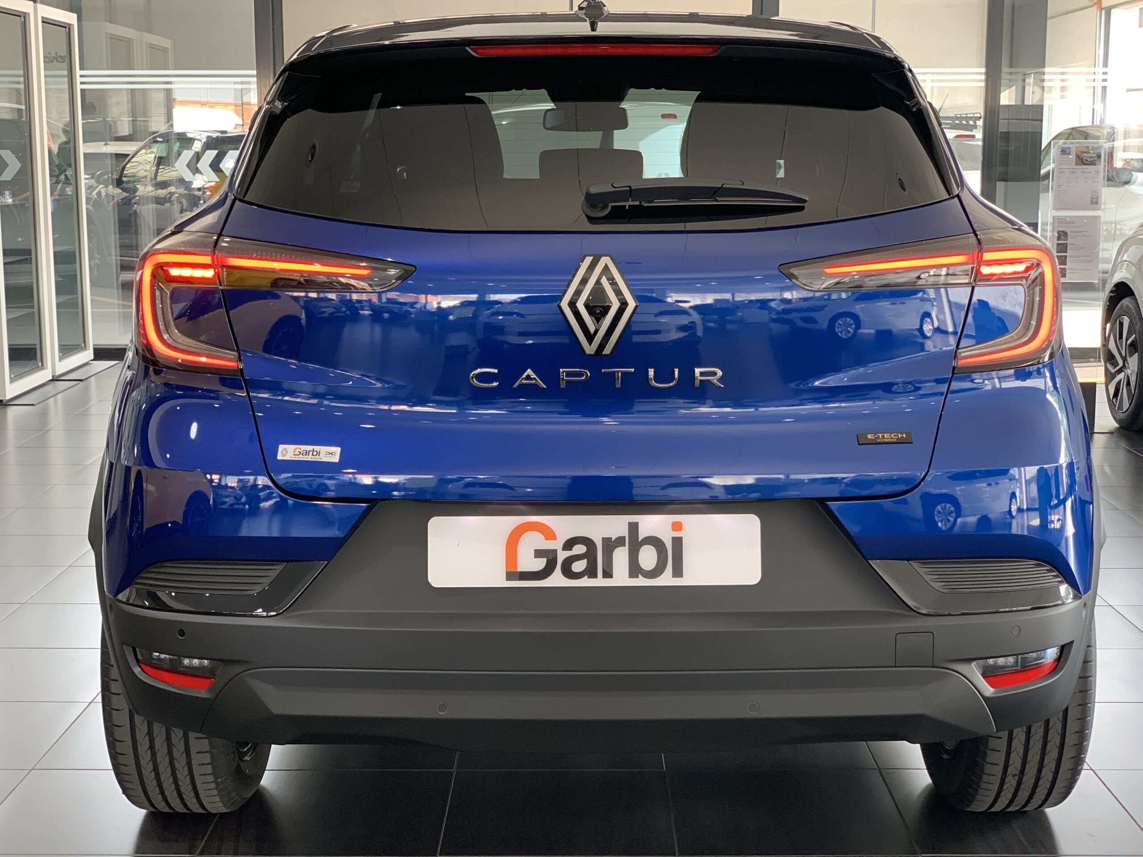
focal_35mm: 52
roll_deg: -0.9
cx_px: 572
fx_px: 1717
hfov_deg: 36.8
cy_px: 428
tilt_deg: -8.8
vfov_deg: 28.0
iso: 80
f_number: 2.4
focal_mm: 6
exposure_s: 1/50
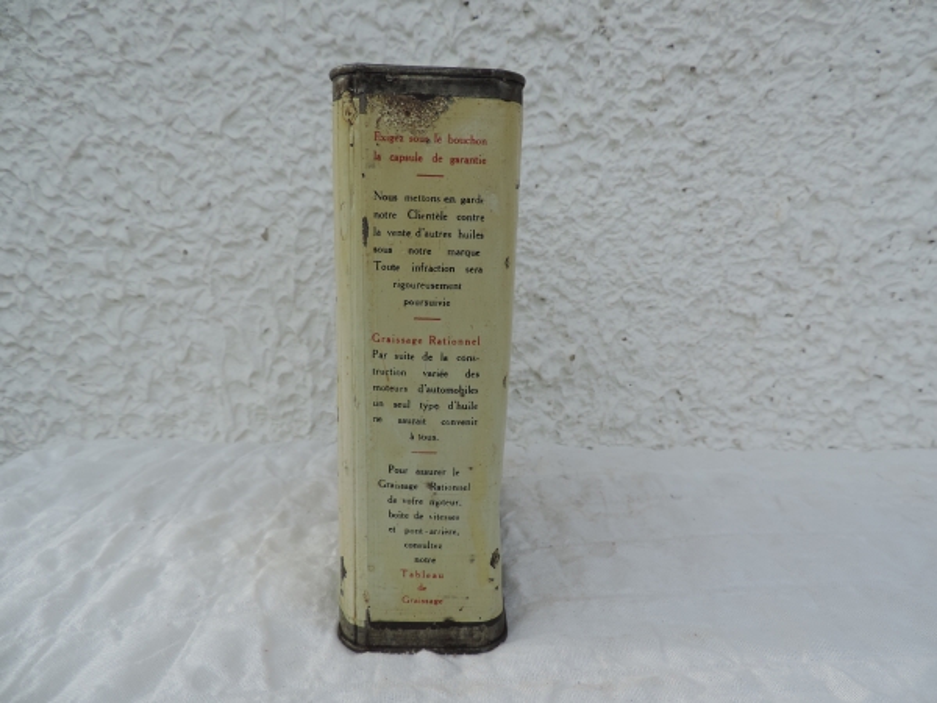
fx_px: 650
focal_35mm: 24
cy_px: 352
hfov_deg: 71.6
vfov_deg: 56.8
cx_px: 468
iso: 80
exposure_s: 1/800
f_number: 3
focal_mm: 4.3
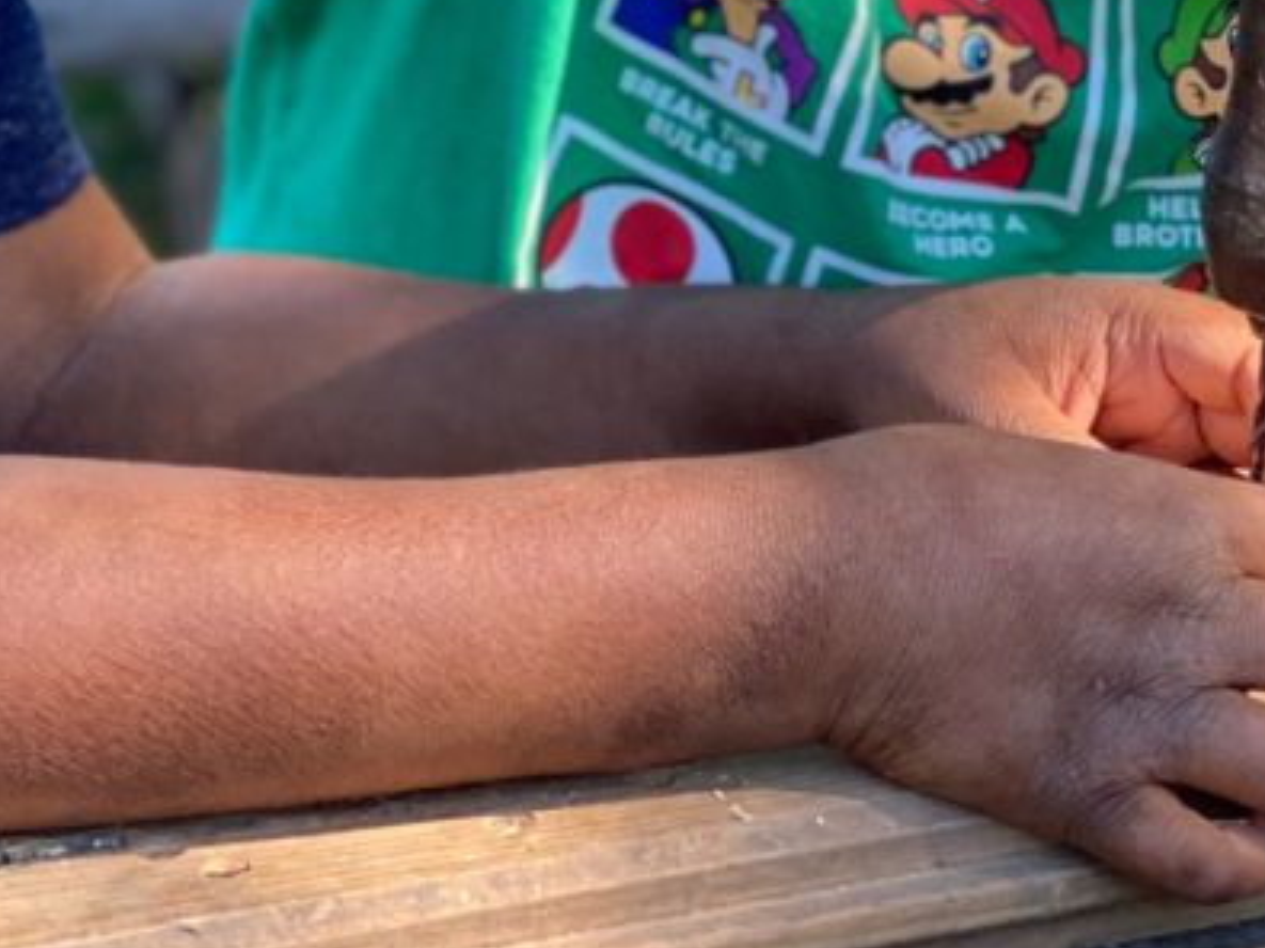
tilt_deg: -14.7
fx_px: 5772
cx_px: 573
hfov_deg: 12.5
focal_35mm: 158
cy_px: -397
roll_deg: -1.4
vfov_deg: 9.2
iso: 40
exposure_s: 1/122
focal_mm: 6
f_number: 2
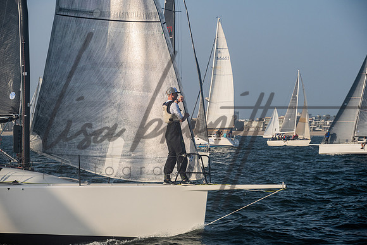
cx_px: 184
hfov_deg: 14.2
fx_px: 1478
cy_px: 122
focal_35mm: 145
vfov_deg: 9.5
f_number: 8
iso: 400
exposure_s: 1/800
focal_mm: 145
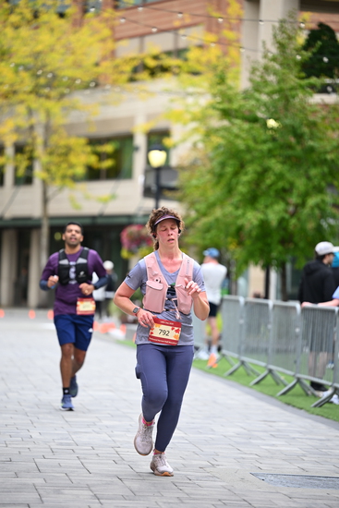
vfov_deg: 13.7
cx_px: 170
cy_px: 254
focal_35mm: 150
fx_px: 2117
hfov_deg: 9.2
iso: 640
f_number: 2.8
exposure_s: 1/2000
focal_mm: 150
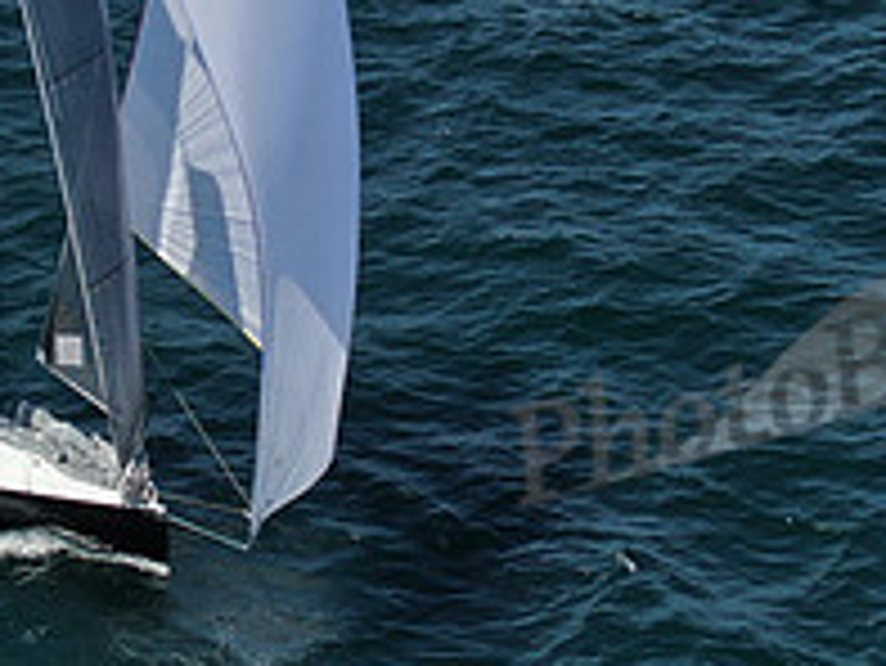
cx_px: 252
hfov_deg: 13.9
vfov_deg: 10.5
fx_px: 3611
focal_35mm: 141
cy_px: 182
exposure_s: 1/1000
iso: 100
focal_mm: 8.6
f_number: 3.8
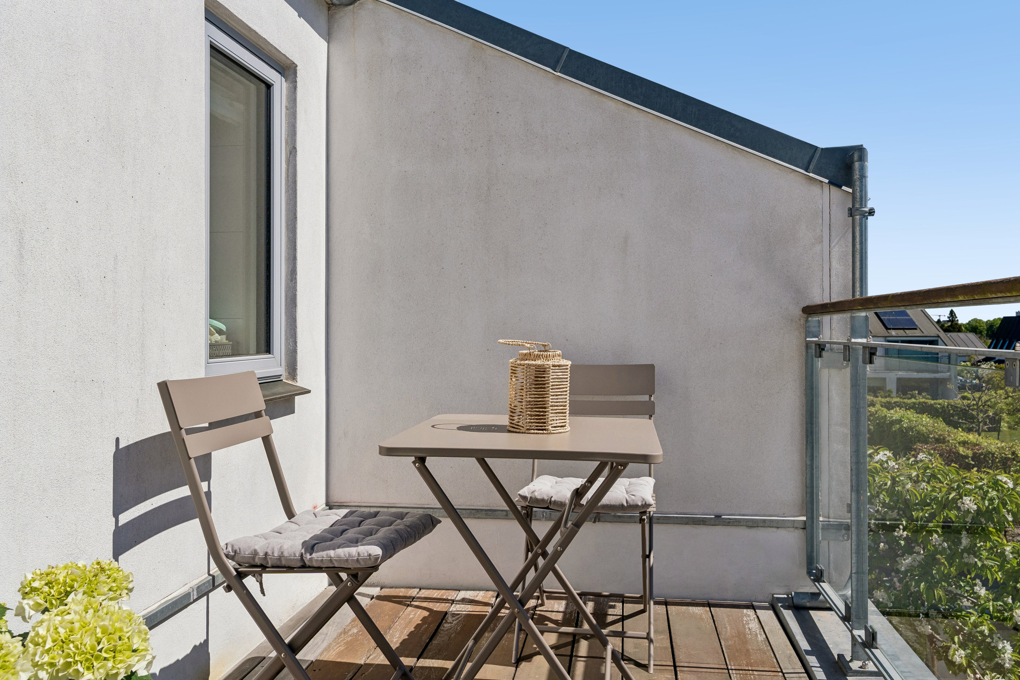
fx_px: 765
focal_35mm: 27
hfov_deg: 67.4
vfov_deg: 47.9
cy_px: 340
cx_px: 510
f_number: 7.1
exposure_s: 1/1600
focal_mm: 18
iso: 250
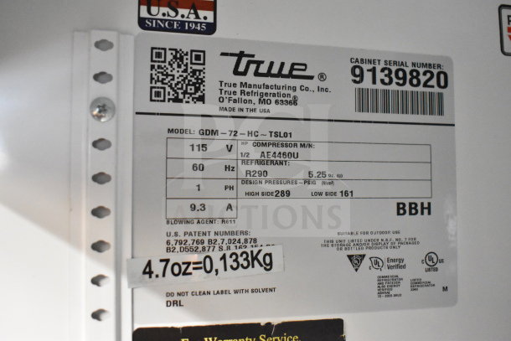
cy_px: 170
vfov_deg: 36.9
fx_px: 511
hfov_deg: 53.1
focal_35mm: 36
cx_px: 256
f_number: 4
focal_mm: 24
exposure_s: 1/40
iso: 10000
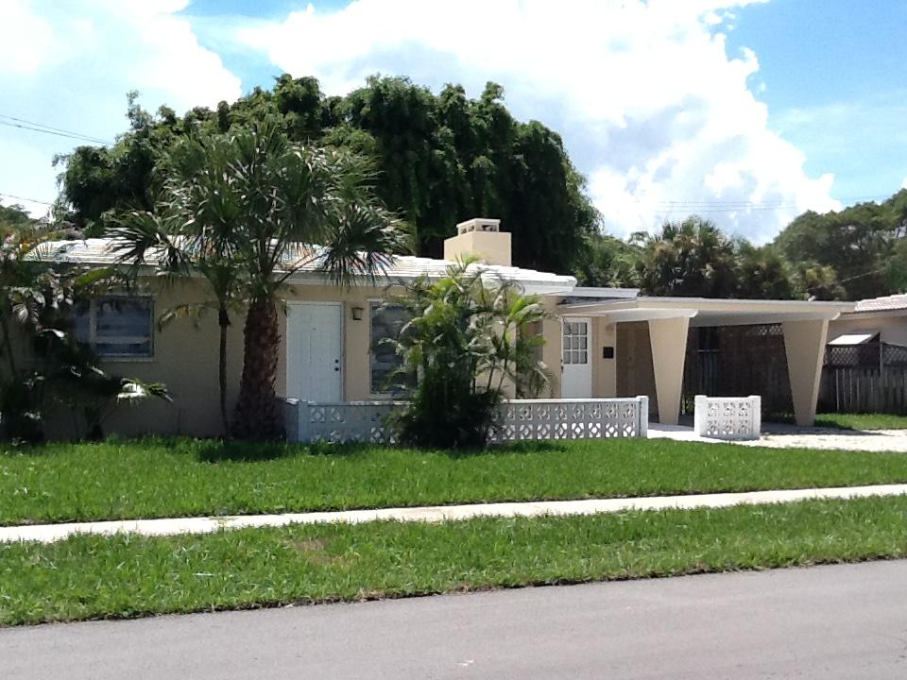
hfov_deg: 42.9
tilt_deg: +1.1
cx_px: 454
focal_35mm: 44
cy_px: 340
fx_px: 1153
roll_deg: -0.1
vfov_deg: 32.9
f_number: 2.4
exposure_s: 1/1215
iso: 40
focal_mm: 2.03
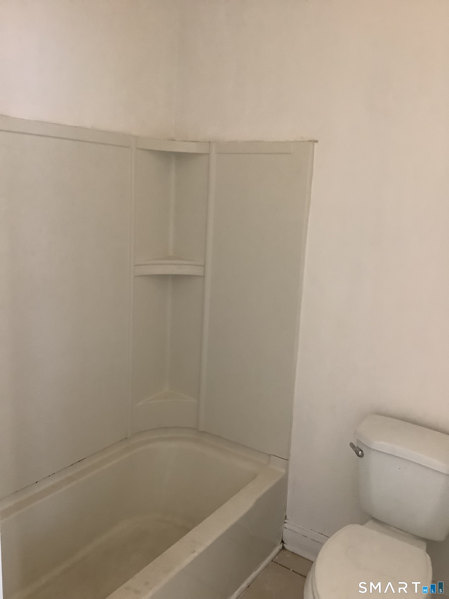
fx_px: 536
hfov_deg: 45.4
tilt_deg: -11.1
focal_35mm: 31
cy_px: 300
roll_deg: -3.3
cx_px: 224
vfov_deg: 58.4
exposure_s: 1/60
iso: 320
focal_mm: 3.3
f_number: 2.4
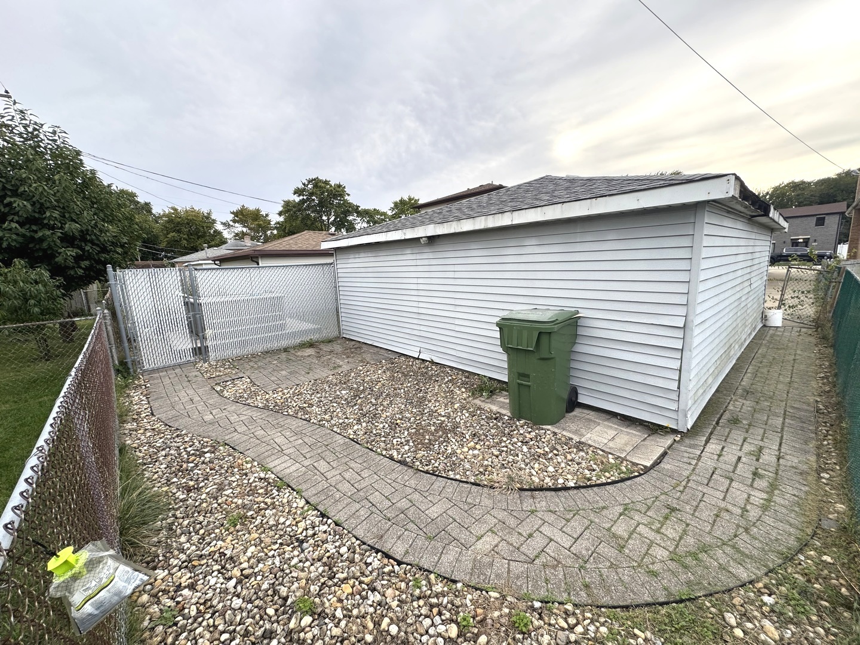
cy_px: 322
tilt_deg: -10.5
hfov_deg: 102.1
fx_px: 348
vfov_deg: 85.7
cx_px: 430
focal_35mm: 14
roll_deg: +2.4
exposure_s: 1/361
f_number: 2.2
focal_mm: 2.22
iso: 40
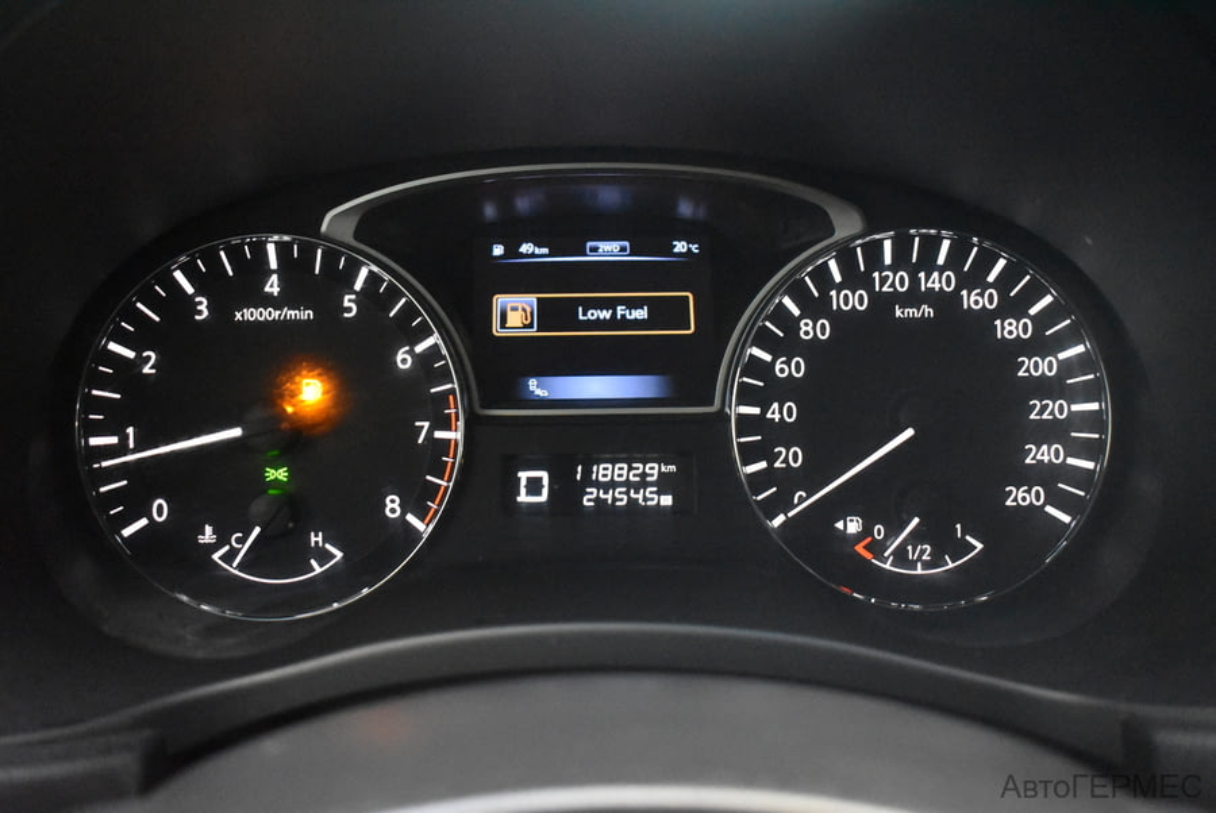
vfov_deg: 33.1
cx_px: 608
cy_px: 406
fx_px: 1369
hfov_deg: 47.9
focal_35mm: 40
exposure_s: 1/40
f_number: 4
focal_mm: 27
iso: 8000
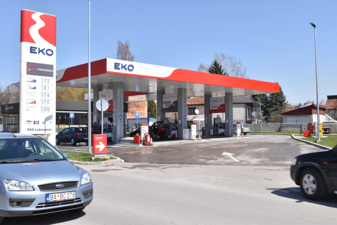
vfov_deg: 35.5
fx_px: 351
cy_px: 112
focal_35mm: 38
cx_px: 168
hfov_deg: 51.3
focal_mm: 25
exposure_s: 1/80
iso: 250
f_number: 25
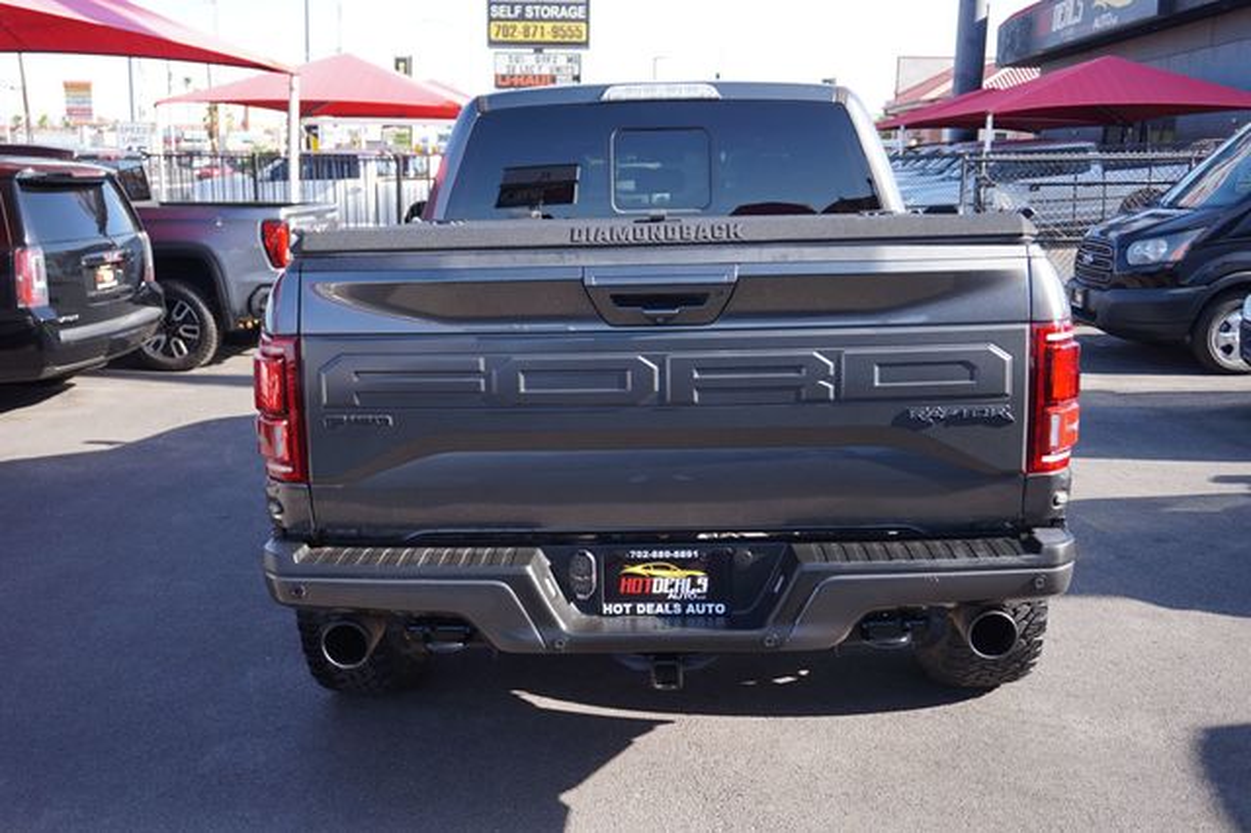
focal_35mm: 34
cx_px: 626
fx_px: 1198
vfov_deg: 38.3
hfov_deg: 55.1
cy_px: 416
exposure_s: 1/160
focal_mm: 23
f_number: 4.5
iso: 100
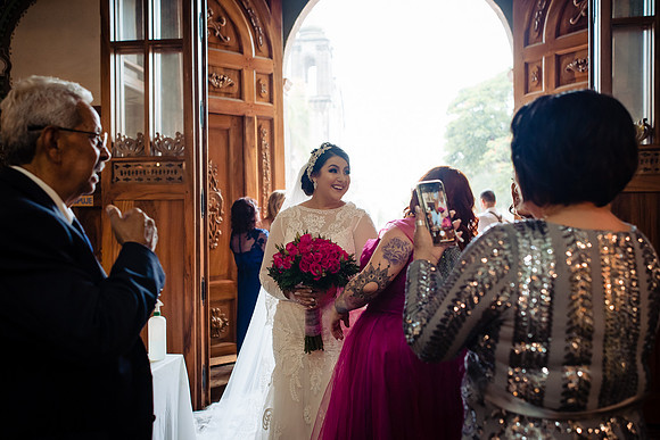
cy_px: 220
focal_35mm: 36
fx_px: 665
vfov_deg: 36.6
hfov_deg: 52.8
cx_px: 330
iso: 1250
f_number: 3.2
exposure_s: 1/160
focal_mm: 35
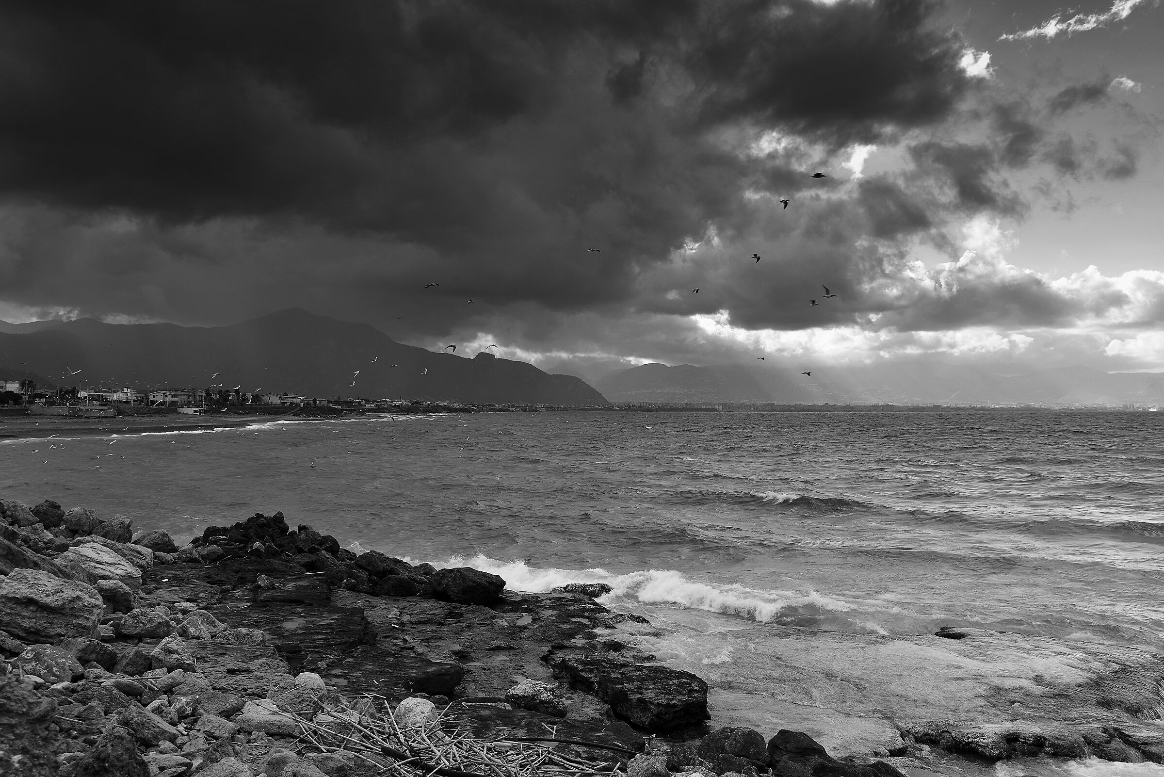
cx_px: 582
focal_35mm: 36
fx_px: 1164
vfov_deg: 36.9
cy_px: 388
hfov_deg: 53.1
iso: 100
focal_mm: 36
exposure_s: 1/80
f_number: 8
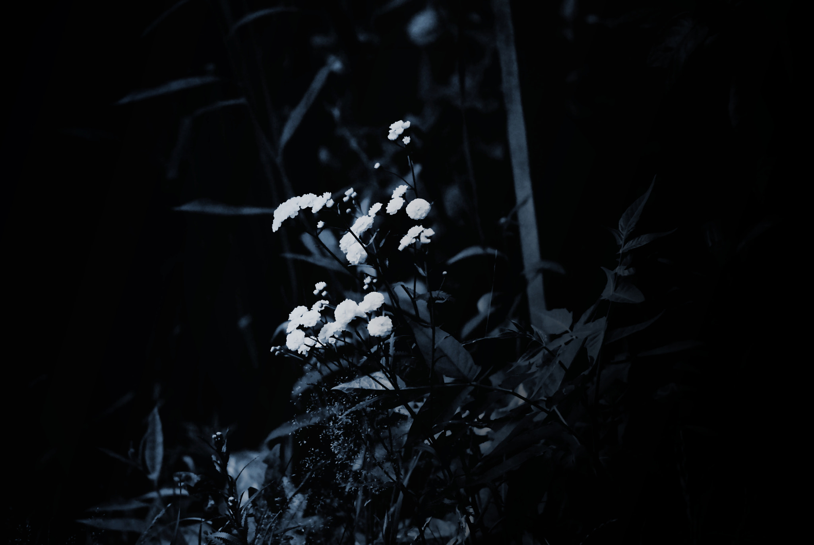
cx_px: 407
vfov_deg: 3.1
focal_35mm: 450
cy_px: 272
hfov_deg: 4.6
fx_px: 10187
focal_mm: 300
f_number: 5.6
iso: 2800
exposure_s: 1/4000
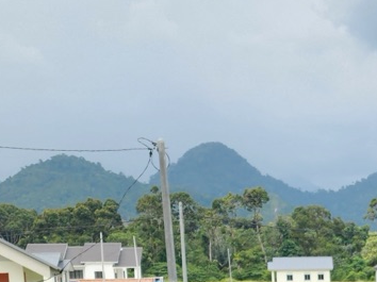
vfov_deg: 14.7
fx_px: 990
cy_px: 461
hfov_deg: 20.7
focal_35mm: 91
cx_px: 397
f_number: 1.8
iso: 12
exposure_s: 1/223
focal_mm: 6.4
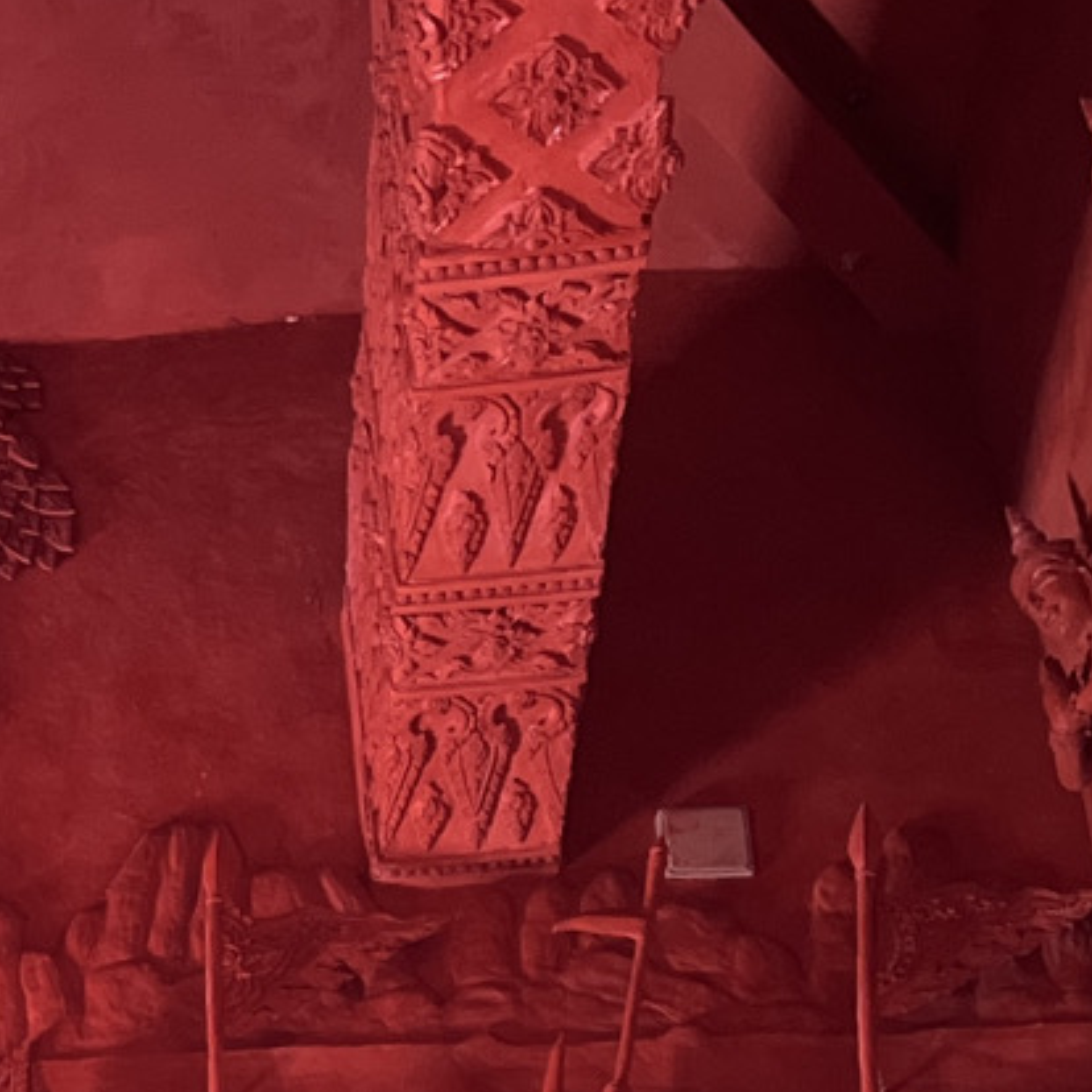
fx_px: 3962
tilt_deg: +33.2
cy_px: 1380
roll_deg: -4.3
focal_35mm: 111
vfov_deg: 15.0
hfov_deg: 14.6
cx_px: -549
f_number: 1.5
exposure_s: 1/60
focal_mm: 5.7
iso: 500
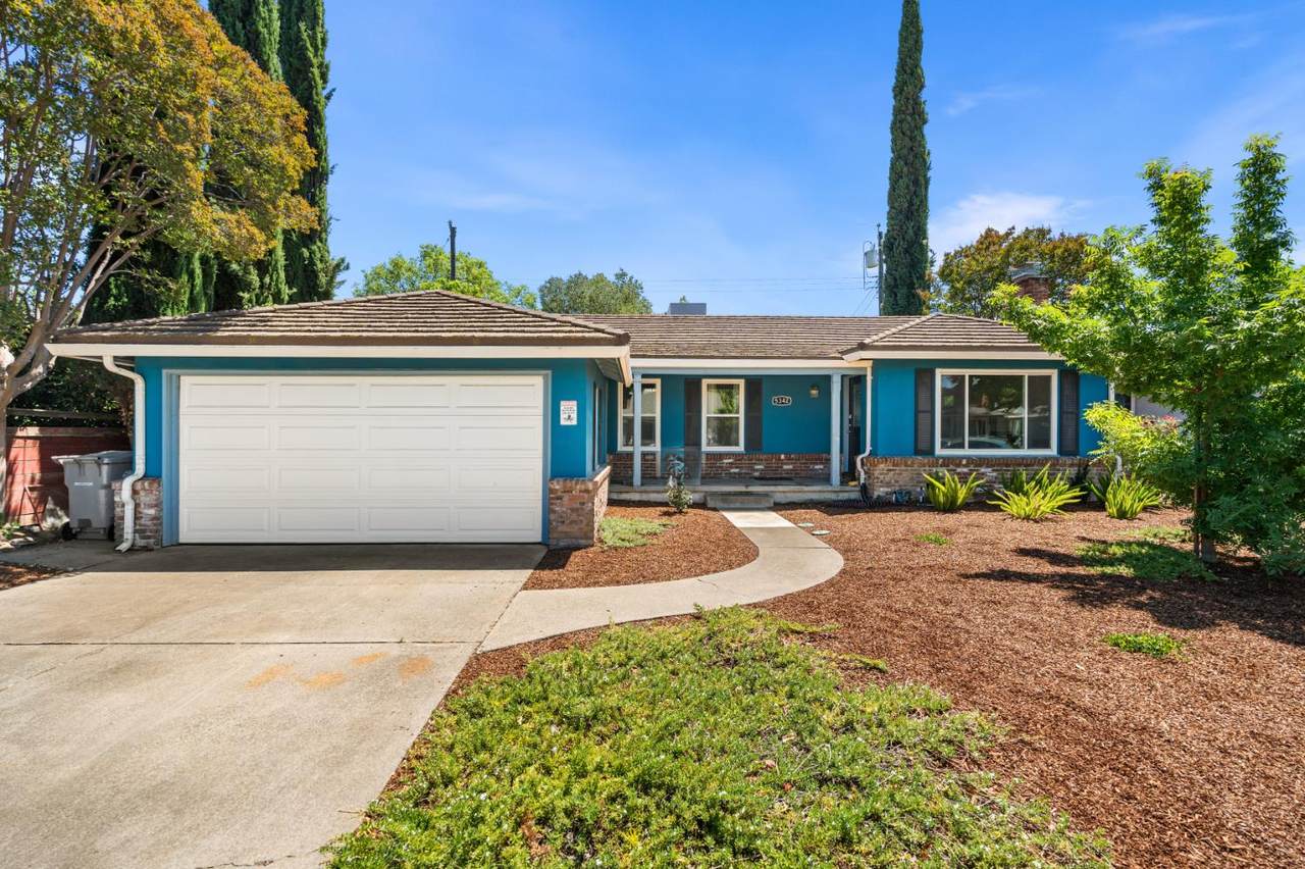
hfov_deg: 96.8
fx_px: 580
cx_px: 652
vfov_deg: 73.7
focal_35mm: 16
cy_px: 434
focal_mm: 16
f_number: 4
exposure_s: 1/800
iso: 125
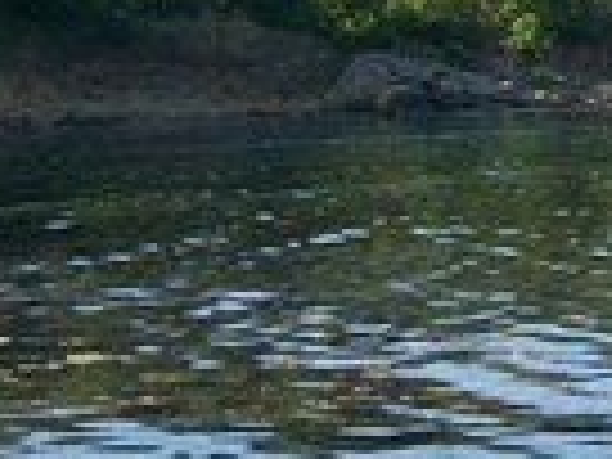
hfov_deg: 14.3
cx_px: 824
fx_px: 2334
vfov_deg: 11.2
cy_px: 126
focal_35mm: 132
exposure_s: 1/400
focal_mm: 7.6
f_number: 3
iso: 64
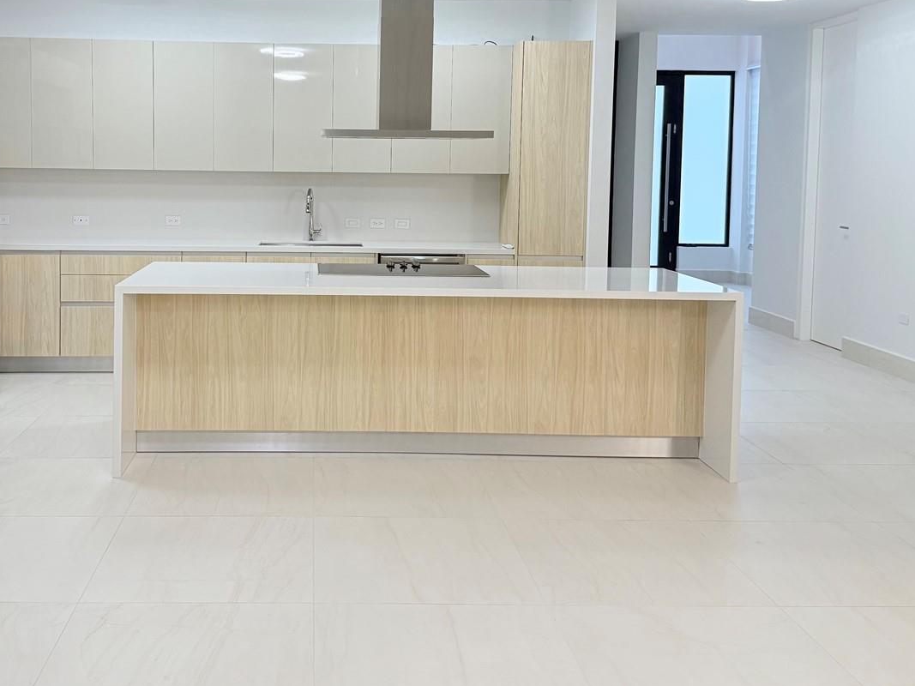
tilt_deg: -2.9
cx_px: 329
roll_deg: -1.1
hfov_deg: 50.7
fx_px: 951
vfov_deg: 39.0
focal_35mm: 36
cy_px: 209
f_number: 1.78
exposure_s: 1/195
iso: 200
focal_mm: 6.76
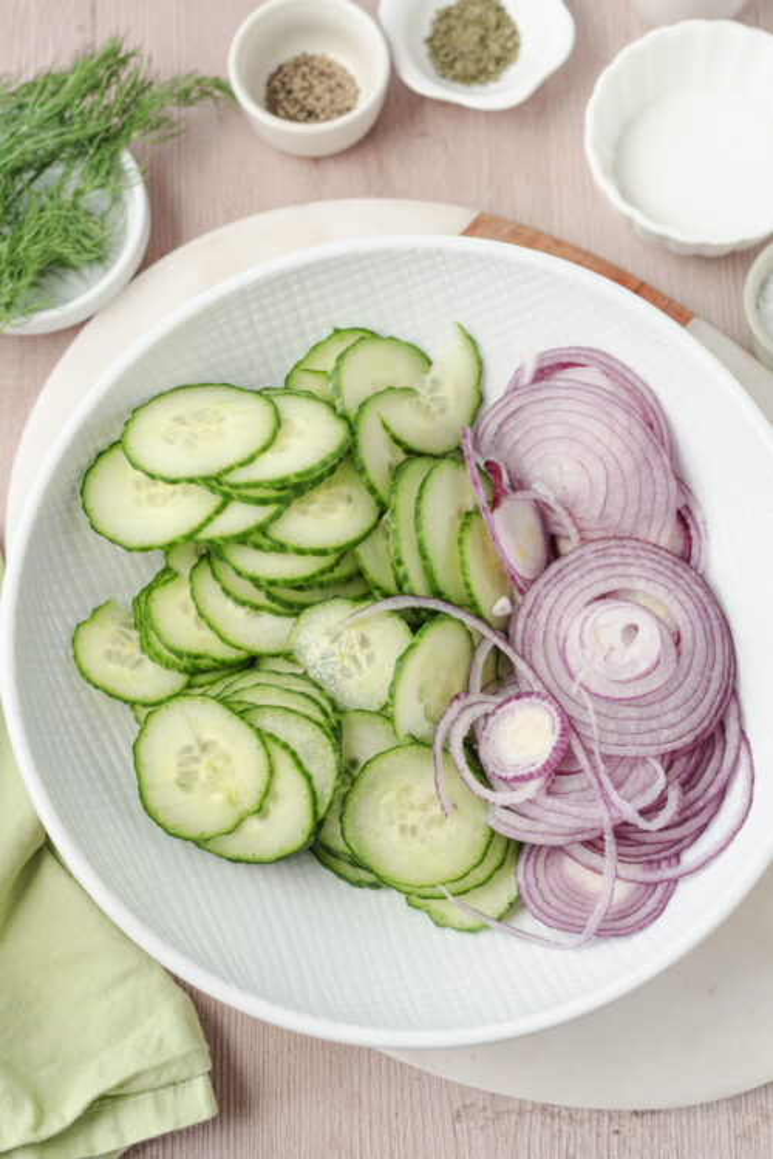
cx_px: 386
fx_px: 1610
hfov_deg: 27.0
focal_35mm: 50
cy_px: 580
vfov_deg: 39.6
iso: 250
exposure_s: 1/25
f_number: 5.6
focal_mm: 50
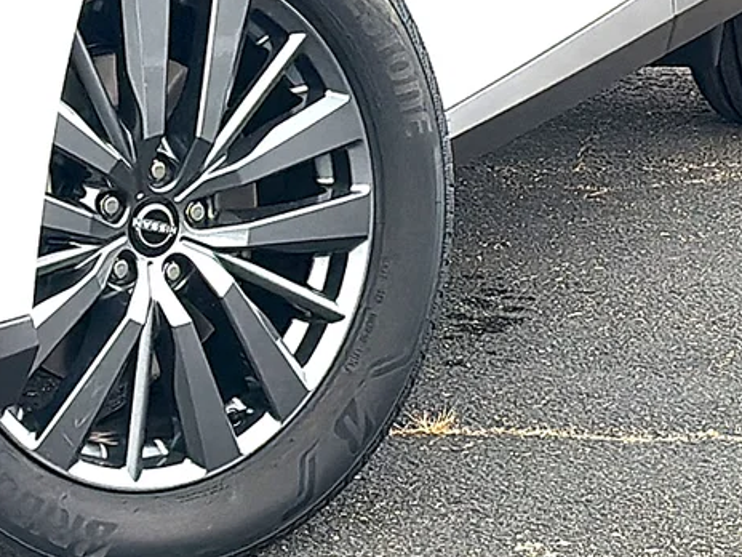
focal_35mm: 151
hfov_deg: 13.1
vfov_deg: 9.8
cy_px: 206
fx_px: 3237
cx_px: 401
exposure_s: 1/955
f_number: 1.78
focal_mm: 6.86
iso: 80
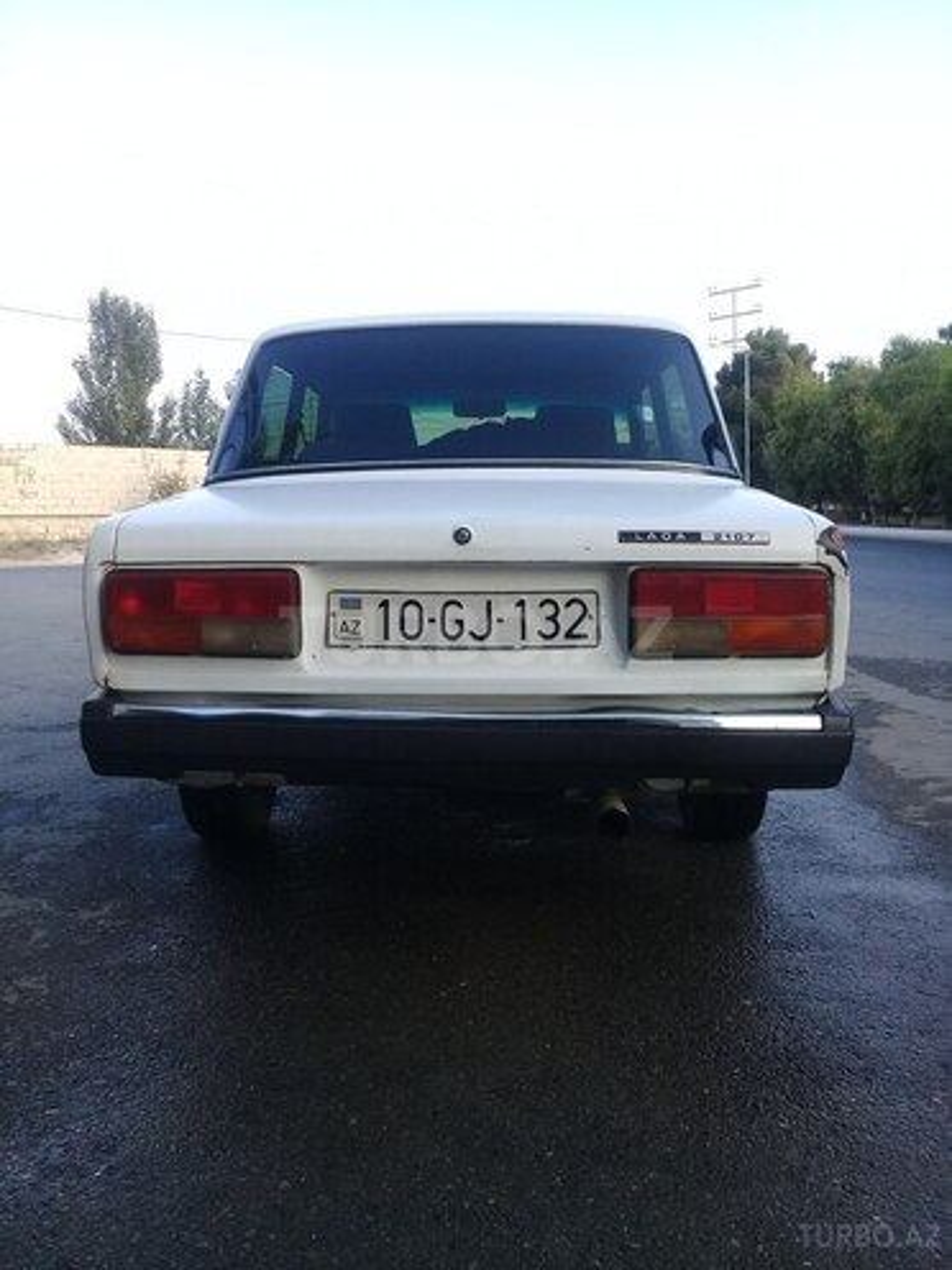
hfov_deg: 45.4
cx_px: 476
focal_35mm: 31
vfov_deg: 58.4
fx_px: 1137
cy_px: 635
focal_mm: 3.3
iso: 50
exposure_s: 1/198
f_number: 2.2
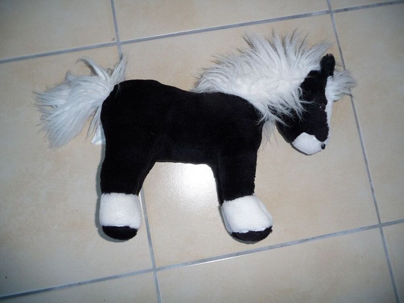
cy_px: 152
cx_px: 202
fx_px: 327
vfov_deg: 49.7
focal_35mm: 28
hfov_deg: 63.4
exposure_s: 1/30
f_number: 3.3
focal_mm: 4.7
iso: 100
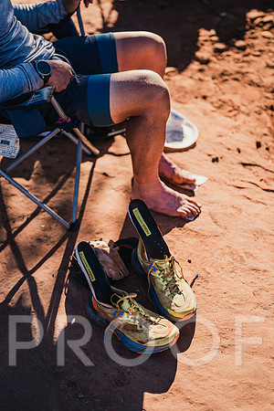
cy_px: 206
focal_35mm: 50
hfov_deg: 27.0
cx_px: 137
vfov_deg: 39.6
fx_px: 571
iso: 100
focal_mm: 50
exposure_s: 1/4000
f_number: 1.8
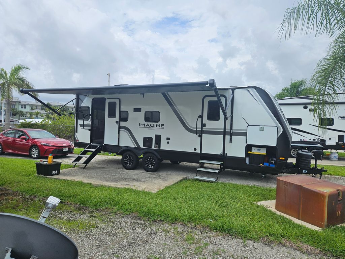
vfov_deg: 58.9
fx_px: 229
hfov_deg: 73.9
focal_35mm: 23
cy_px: 130
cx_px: 172
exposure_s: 1/2775
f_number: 1.8
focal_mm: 5.4
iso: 25
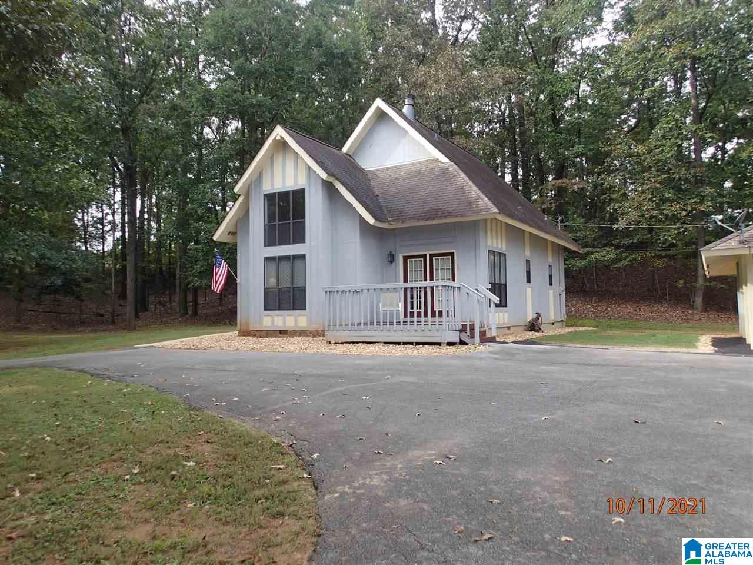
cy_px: 282
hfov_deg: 69.4
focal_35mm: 25
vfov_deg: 54.9
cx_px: 376
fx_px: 544
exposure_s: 1/160
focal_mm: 4.5
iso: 100
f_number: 2.8
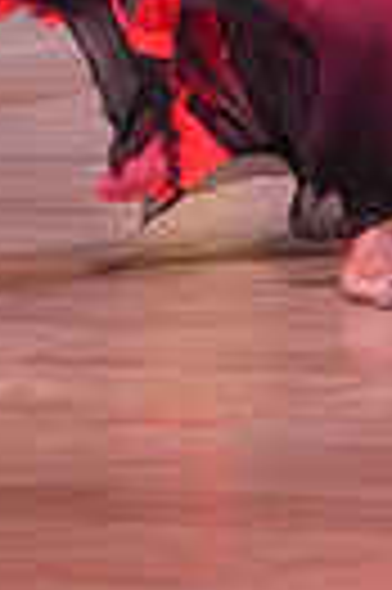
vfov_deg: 6.5
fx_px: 5093
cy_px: -365
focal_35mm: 311
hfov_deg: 4.3
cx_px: 800
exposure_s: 1/200
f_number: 5.6
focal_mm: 70
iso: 2500
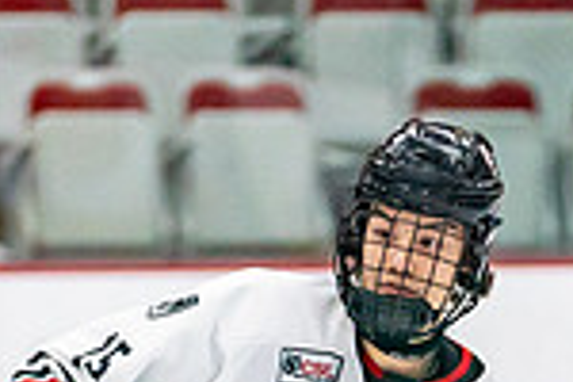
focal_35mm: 677
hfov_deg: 3.0
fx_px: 10775
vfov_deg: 2.0
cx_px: 413
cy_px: 796
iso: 3200
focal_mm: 136
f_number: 2.8
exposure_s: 1/1250
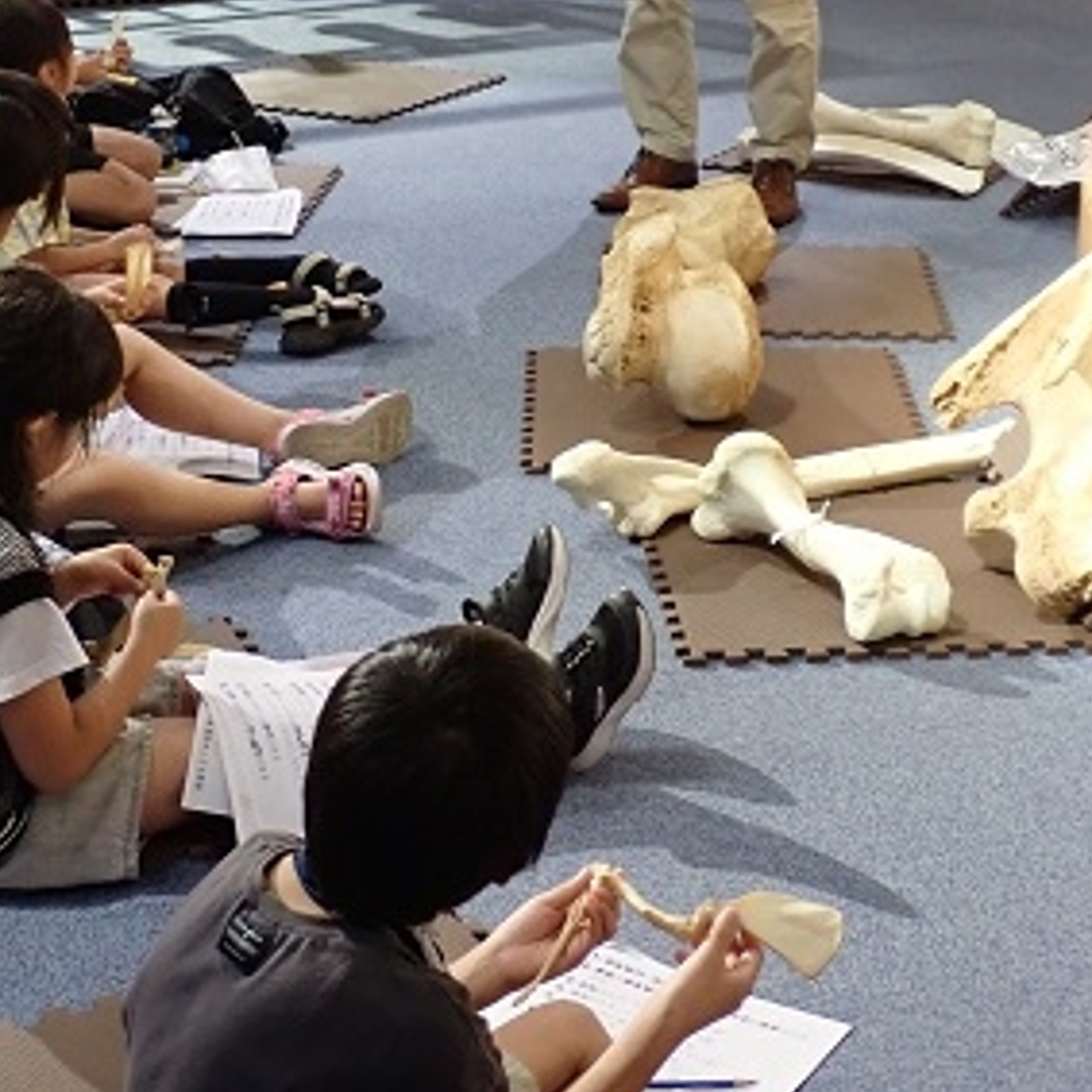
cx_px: 548
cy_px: 286
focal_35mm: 77
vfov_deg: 22.3
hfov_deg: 22.5
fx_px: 2748
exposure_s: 1/40
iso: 800
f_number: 2.9
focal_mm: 7.84
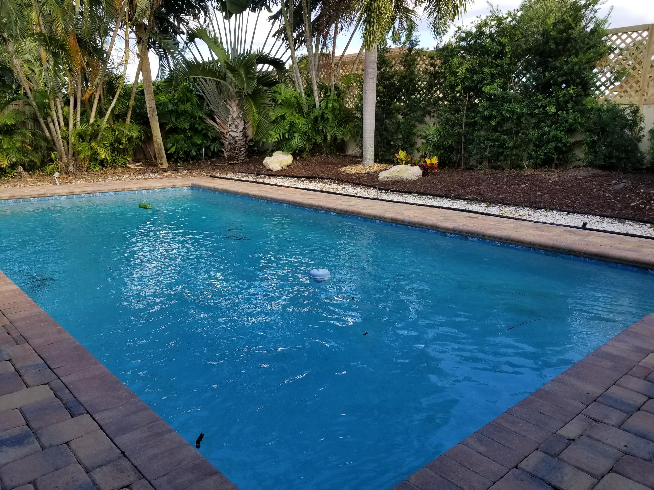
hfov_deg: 67.3
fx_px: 491
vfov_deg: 53.1
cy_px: 245
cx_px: 327
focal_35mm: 26
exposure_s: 1/856
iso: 50
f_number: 1.7
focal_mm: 4.25
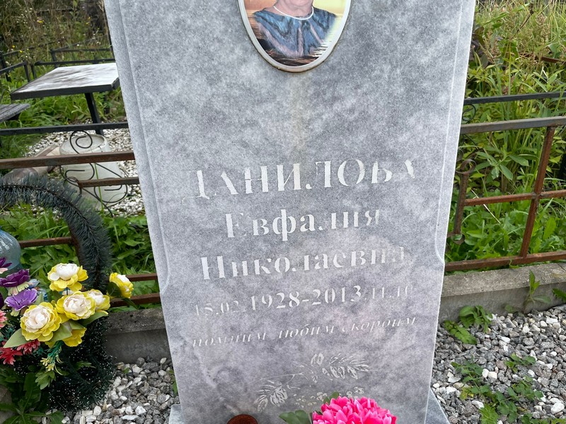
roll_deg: +4.5
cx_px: 283
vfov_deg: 53.1
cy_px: 212
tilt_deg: -24.6
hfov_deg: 67.3
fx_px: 425
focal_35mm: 26
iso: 32
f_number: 1.6
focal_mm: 4.2
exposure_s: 1/1453
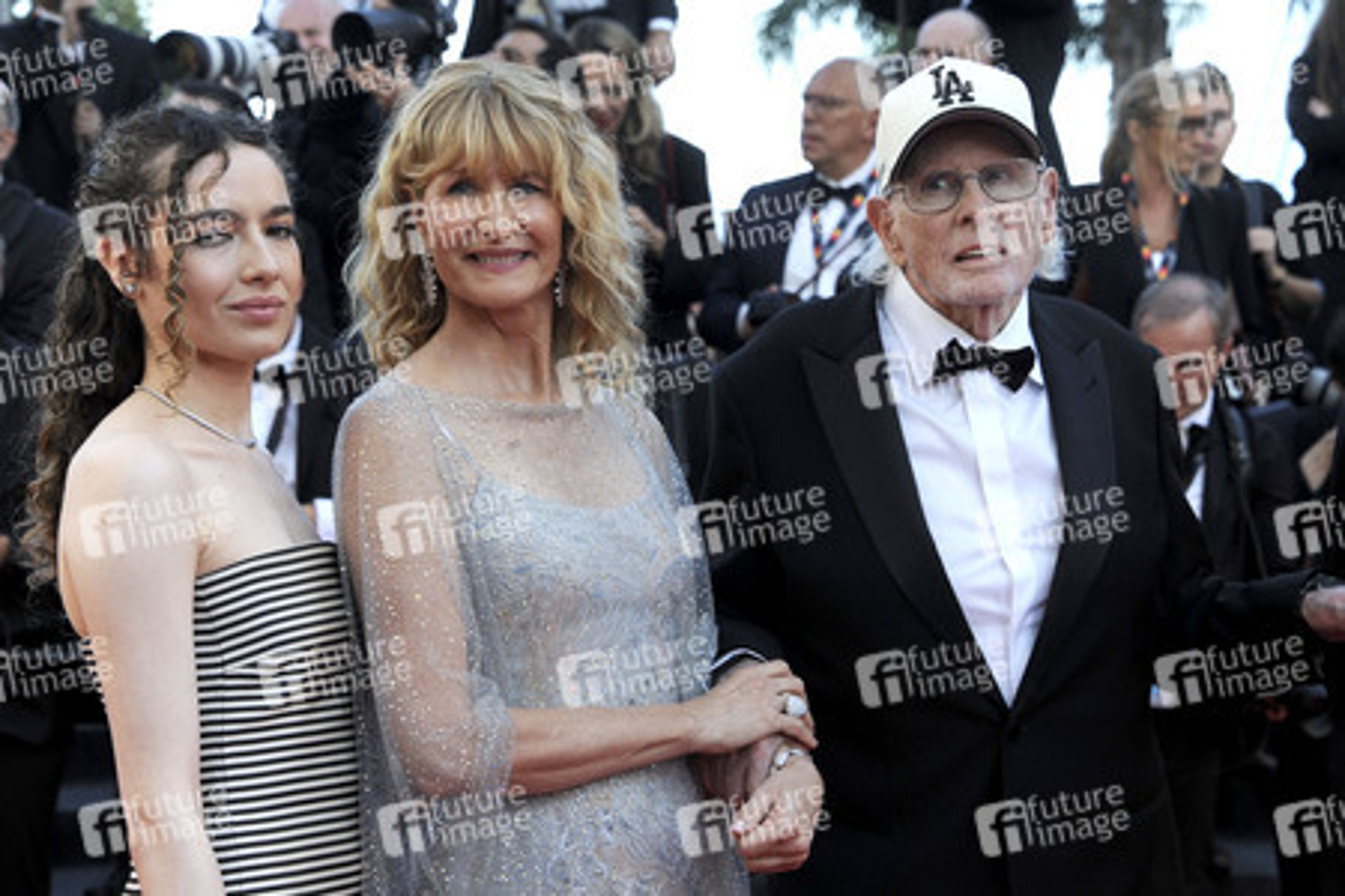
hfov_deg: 22.1
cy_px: 448
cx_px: 672
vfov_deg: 14.9
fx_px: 3437
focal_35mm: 92
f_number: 8
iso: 640
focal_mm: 92
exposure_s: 1/250
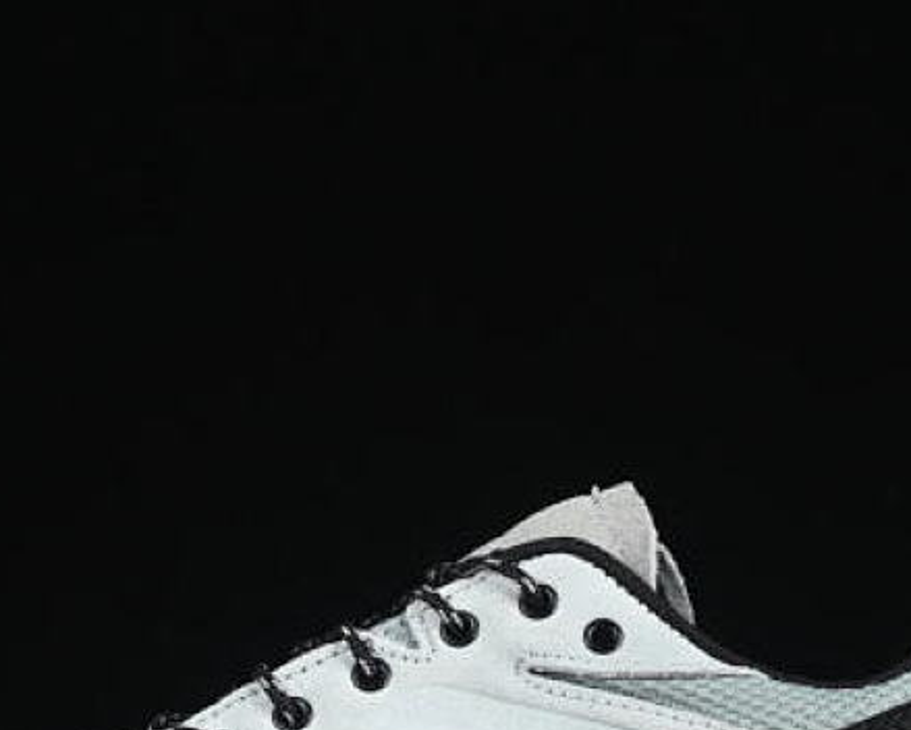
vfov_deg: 8.9
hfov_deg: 11.1
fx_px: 4669
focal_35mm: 173
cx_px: 432
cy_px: 693
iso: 160
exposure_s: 1/80
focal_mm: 50
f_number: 7.1
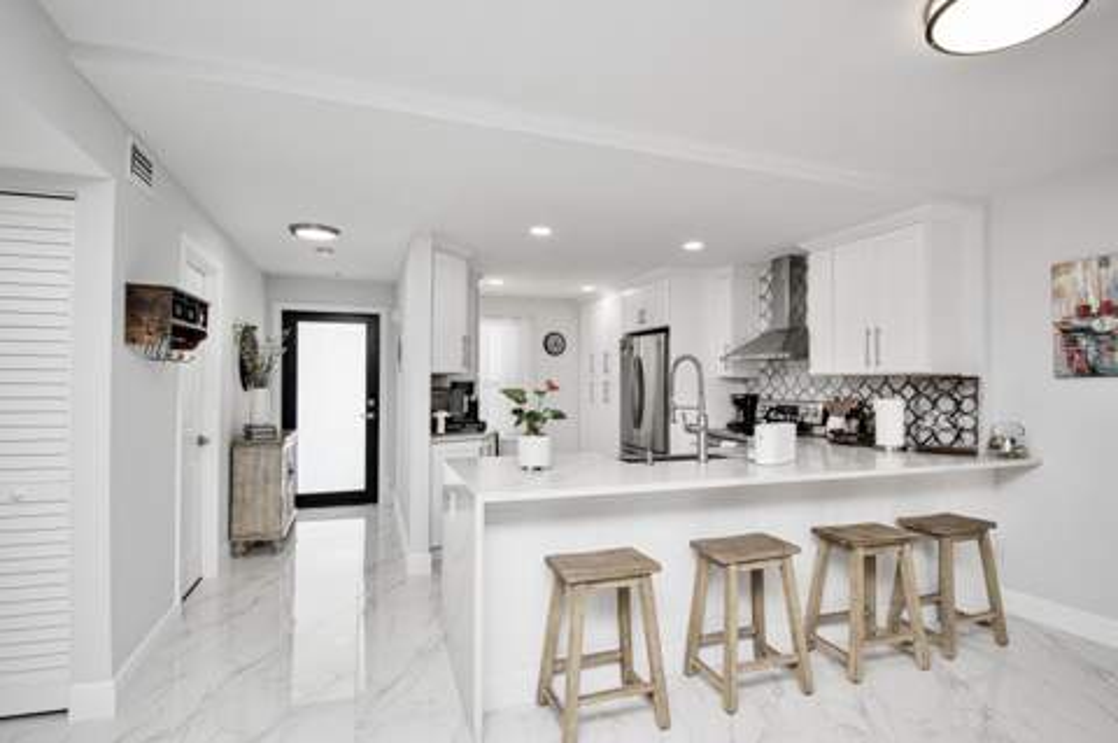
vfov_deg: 69.5
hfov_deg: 92.5
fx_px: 535
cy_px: 372
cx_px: 559
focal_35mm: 17
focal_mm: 11.5
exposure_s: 1/125
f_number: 5.6
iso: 400
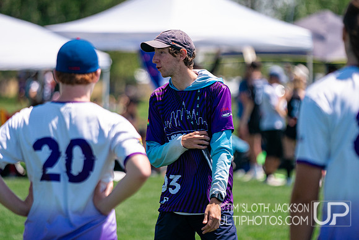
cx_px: 186
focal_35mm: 278
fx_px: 2768
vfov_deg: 5.0
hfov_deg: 7.4
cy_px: 104
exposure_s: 1/8000
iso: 640
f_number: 2.8
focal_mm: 200
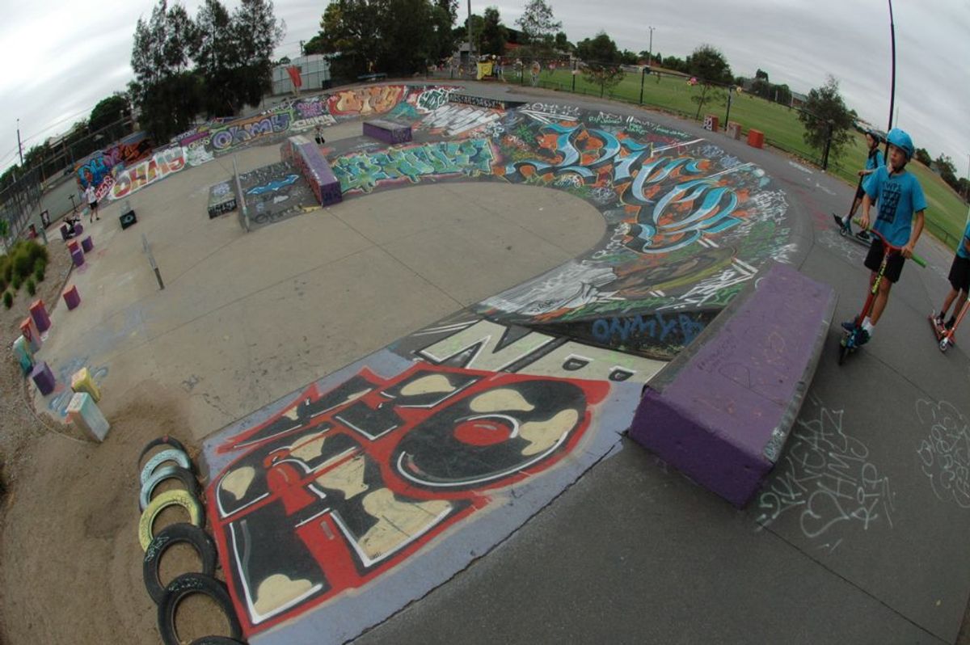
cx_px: 485
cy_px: 322
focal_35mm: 16
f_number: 10
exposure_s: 1/400
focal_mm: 10.5
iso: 800
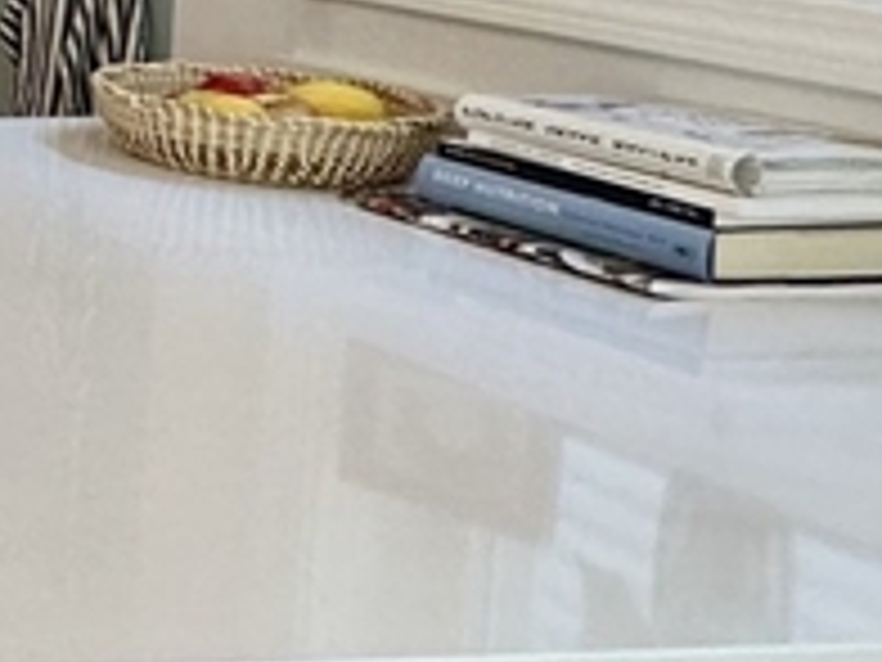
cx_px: -1058
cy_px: -108
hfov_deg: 16.6
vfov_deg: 19.2
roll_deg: -0.8
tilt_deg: -5.3
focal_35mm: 73
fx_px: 1860
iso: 160
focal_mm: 2.22
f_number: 2.2
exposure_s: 1/120
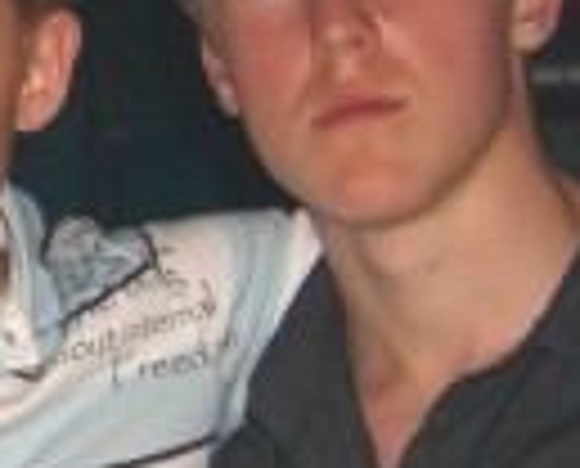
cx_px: -391
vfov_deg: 9.0
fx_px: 2961
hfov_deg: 10.6
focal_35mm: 172
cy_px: 423
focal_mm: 7.9
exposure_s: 1/60
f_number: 2.8
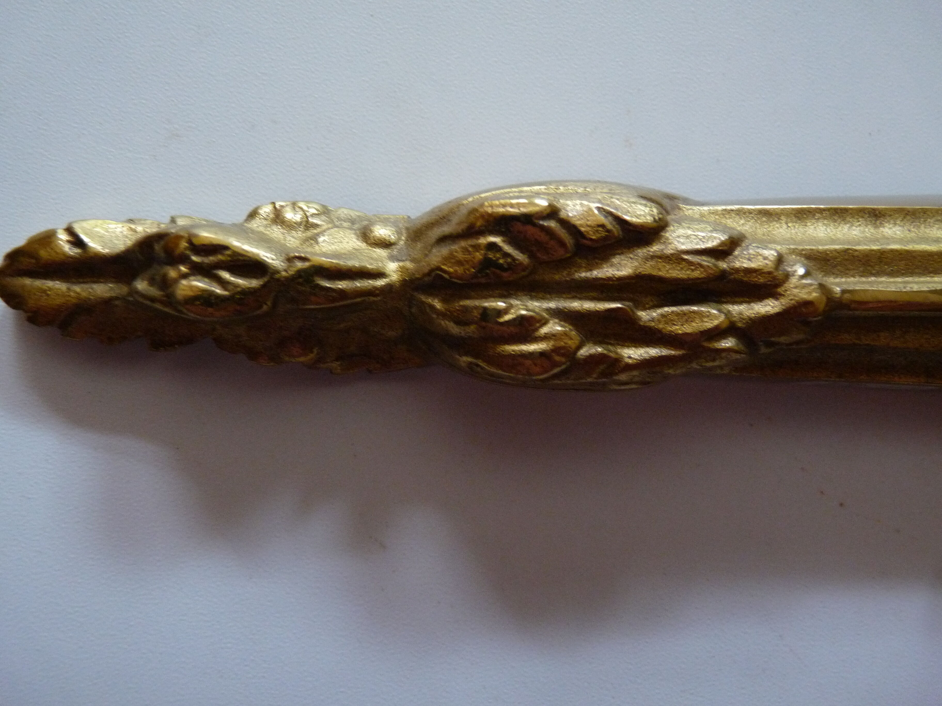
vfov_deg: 51.4
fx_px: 735
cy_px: 353
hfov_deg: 65.3
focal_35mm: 27
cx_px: 471
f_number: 2.8
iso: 400
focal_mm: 4.8
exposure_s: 1/20
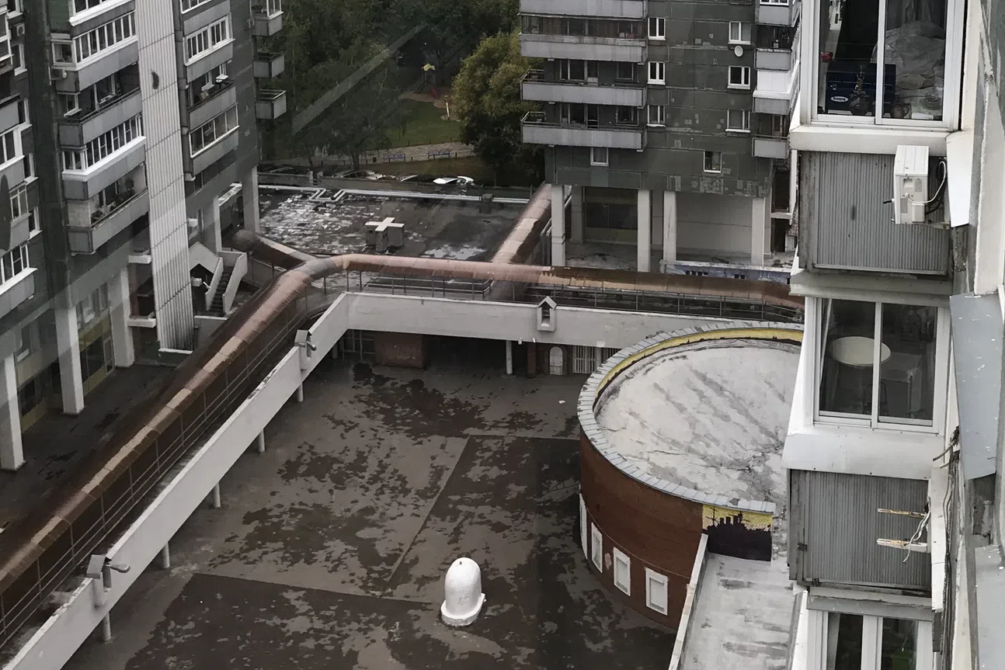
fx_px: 1508
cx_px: 683
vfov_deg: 24.1
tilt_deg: -11.7
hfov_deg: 36.4
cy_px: 27
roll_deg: -0.1
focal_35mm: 54
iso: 20
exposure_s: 1/148
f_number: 1.8
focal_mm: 3.99
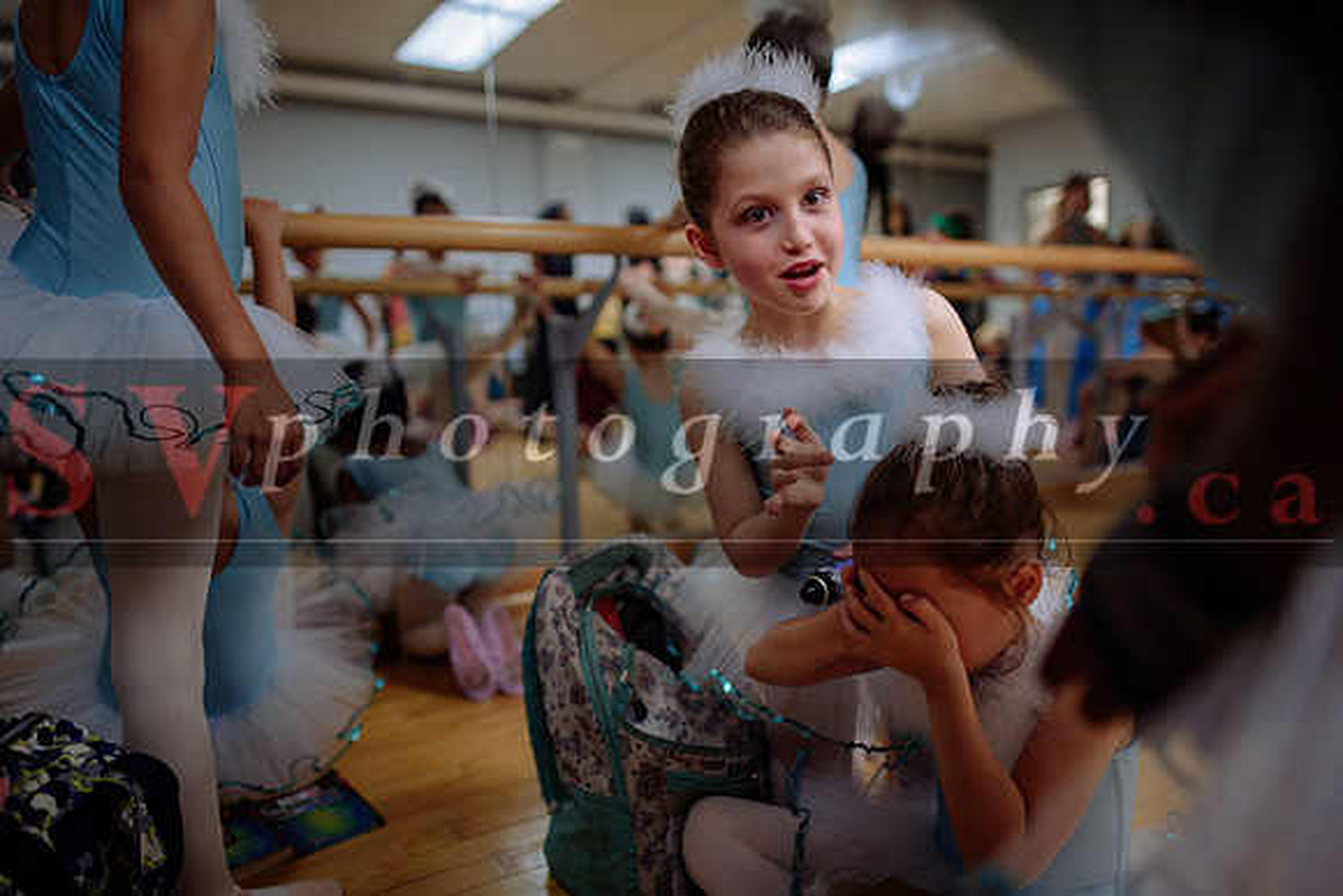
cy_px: 448
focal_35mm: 24
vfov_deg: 53.2
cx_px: 672
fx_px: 896
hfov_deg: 73.7
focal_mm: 24
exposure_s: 1/250
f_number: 1.4
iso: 320
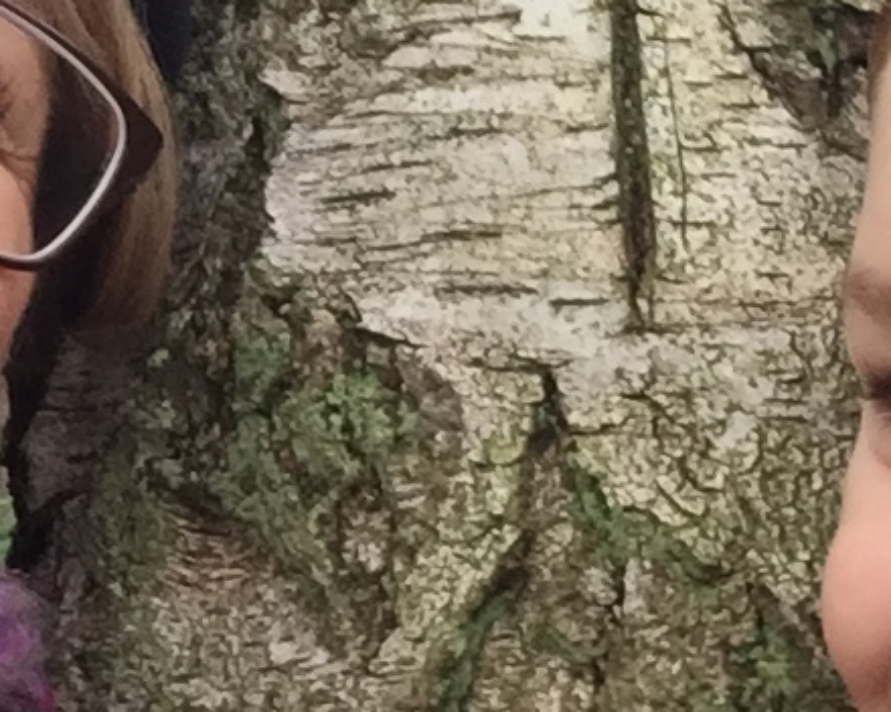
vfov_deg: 17.5
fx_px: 2321
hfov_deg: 21.6
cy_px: 309
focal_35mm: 88
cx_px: 664
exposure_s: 1/33
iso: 50
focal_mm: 2.65
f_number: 2.2
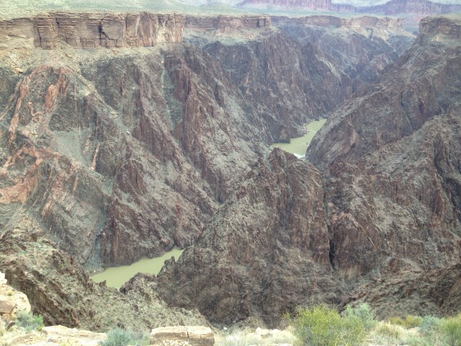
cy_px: 173
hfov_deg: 55.4
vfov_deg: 42.9
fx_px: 439
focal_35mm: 33
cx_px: 230
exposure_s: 1/303
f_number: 2.4
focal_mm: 4.12
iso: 50
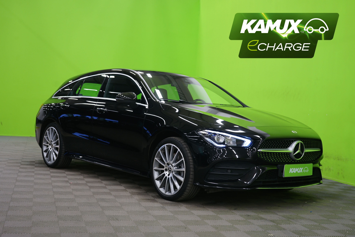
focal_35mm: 51
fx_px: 503
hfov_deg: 38.9
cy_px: 118
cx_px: 178
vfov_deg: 26.5
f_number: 4.5
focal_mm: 51
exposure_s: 1/8
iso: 400
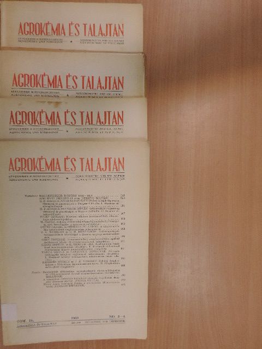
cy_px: 174
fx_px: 283
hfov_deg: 49.7
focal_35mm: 28
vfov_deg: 63.4
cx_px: 131
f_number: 3.1
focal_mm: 4.9
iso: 500
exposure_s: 1/100
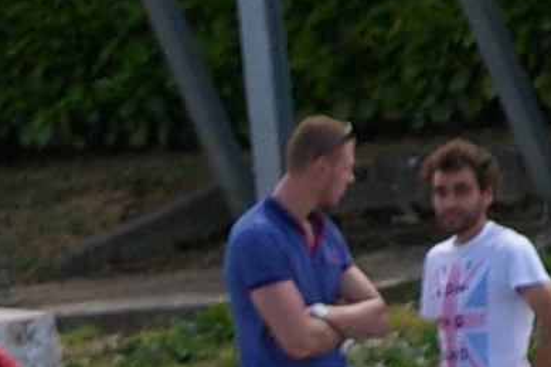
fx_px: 23573
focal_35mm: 1541
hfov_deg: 1.3
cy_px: 1357
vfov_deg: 0.9
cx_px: -664
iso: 400
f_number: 6.7
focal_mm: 133
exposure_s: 1/500
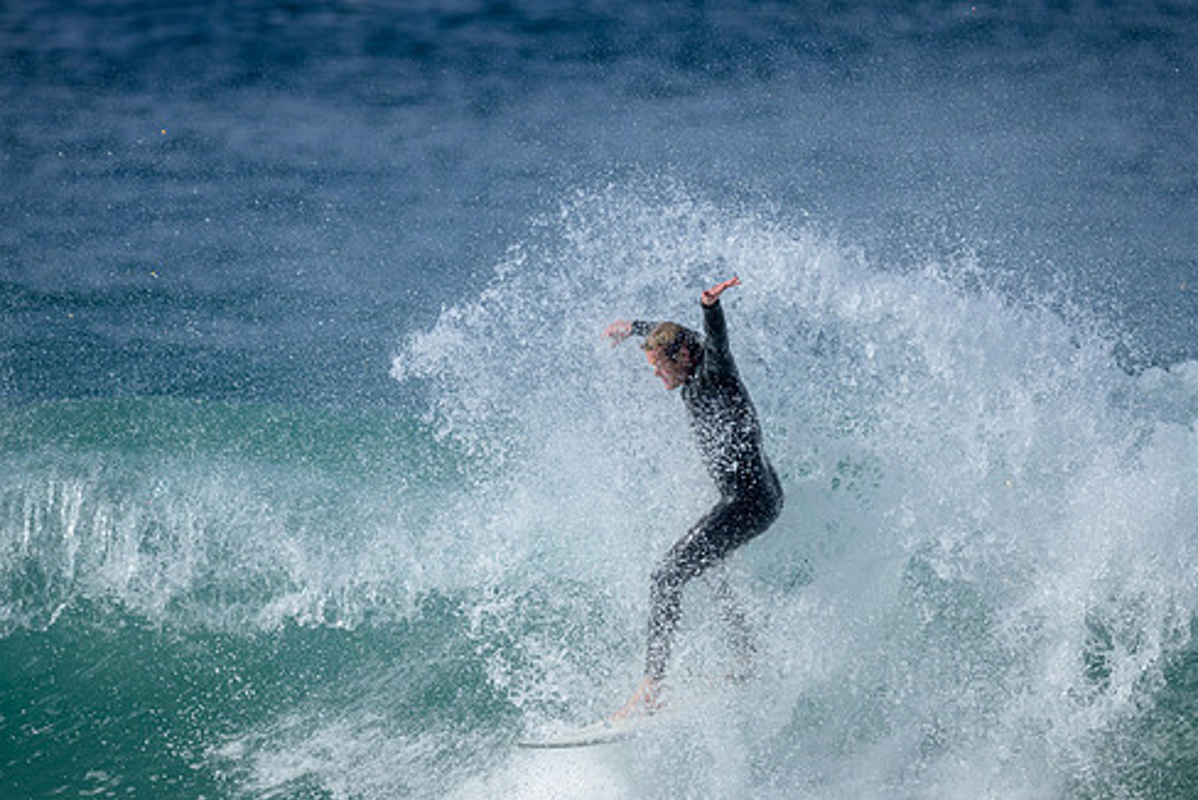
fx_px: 31665
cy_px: 455
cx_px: 687
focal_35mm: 951
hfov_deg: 2.2
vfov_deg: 1.4
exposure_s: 1/2500
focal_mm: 800
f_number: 6.3
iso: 320
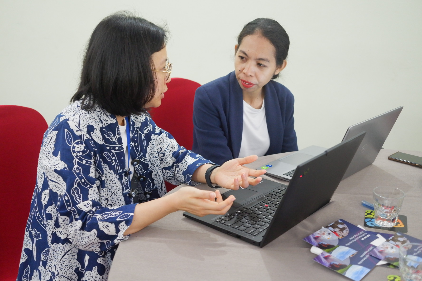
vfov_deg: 32.6
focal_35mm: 41
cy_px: 140
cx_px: 211
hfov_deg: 47.4
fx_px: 481
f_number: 2.8
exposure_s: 1/58
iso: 2500
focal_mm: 27
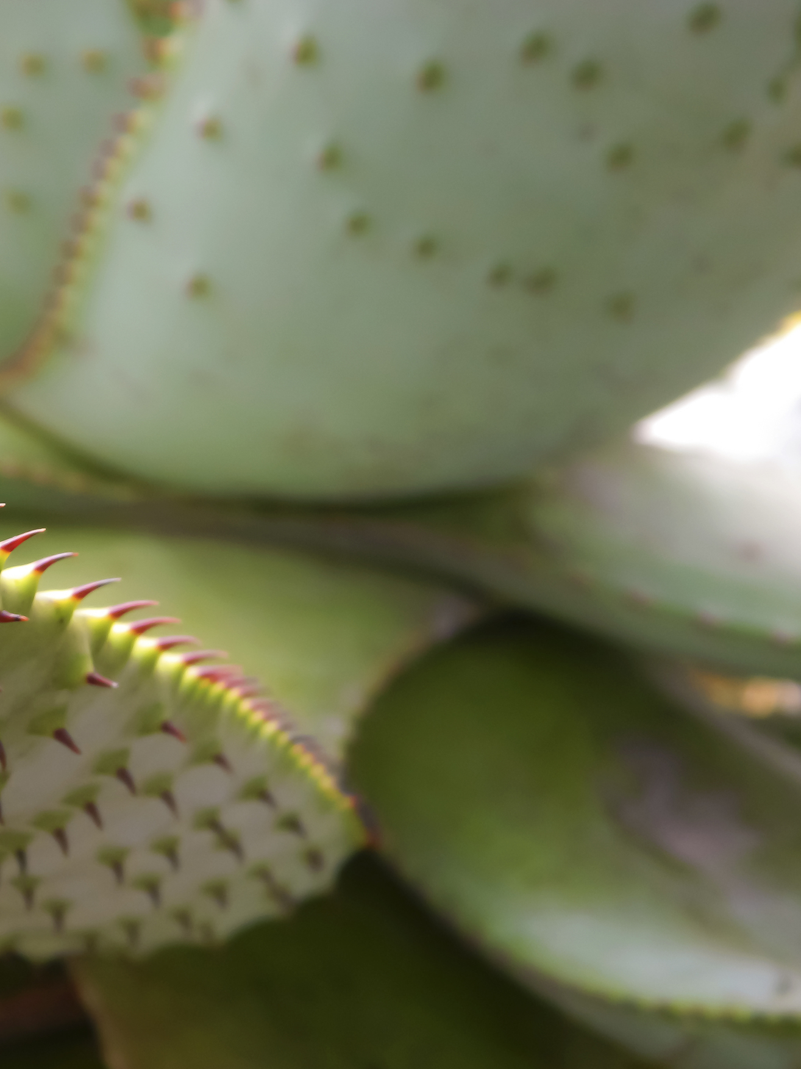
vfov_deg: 13.4
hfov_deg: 10.1
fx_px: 4535
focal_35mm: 147
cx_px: 105
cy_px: 551
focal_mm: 18.6
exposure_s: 1/50
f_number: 4.5
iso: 220
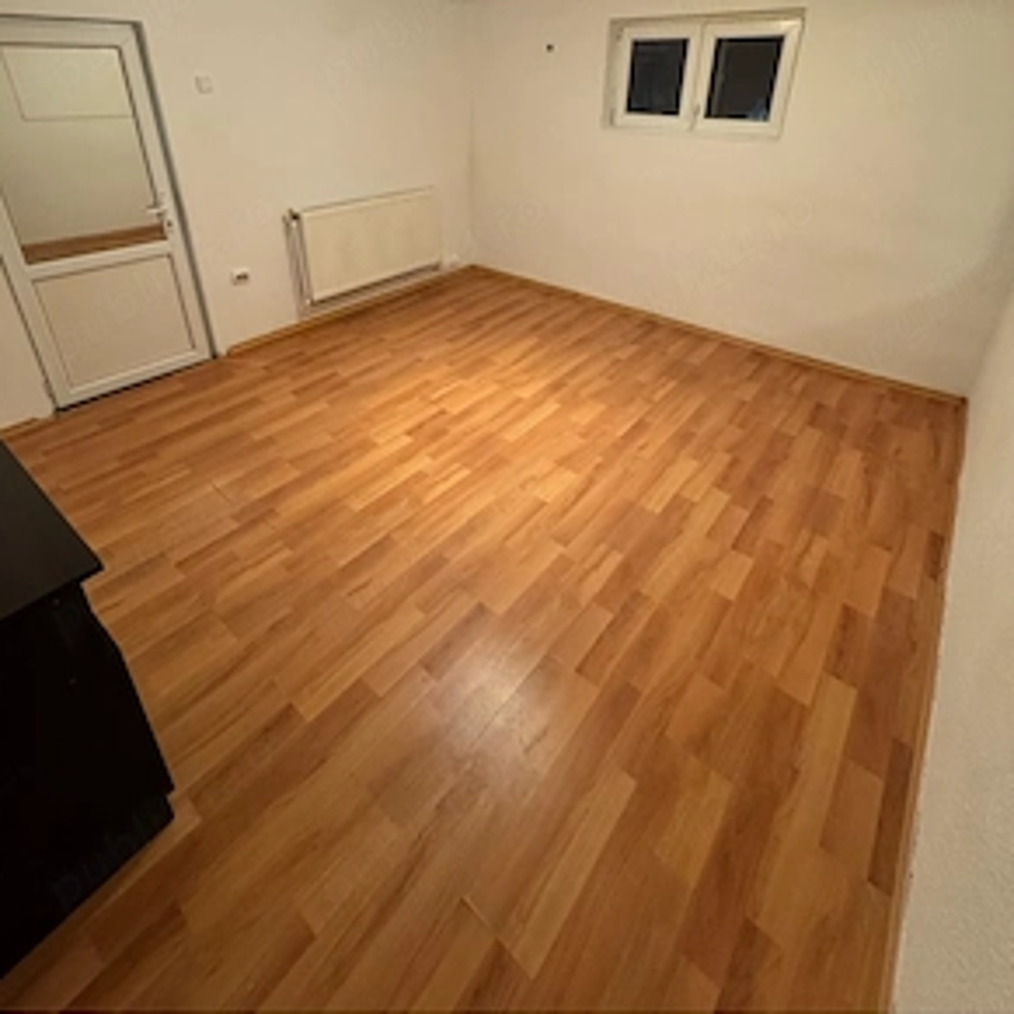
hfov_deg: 84.0
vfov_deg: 80.5
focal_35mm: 17
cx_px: 502
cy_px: 321
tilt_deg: -27.0
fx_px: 563
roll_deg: -0.8
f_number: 2.2
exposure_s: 1/50
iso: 320
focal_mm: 2.22
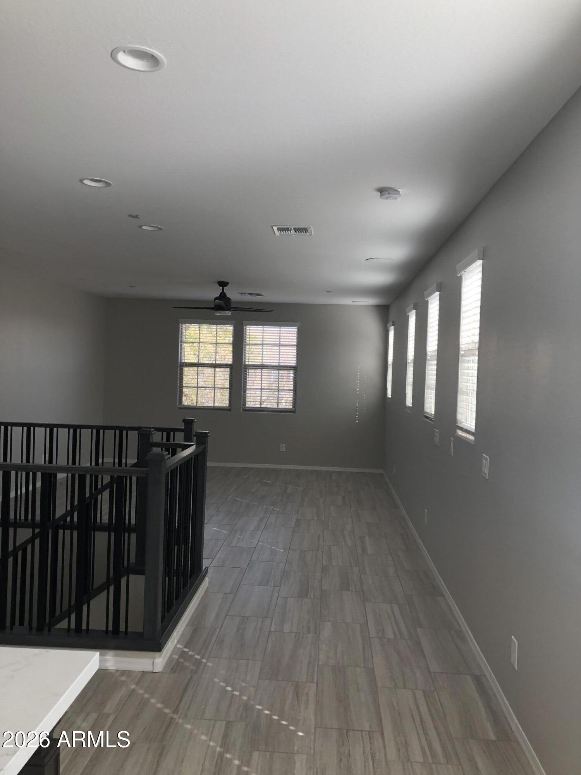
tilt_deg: -1.8
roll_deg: -2.9
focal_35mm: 28
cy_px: 388
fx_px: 627
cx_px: 290
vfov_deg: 63.4
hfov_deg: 49.7
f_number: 1.8
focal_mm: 3.99
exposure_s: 1/120
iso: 32
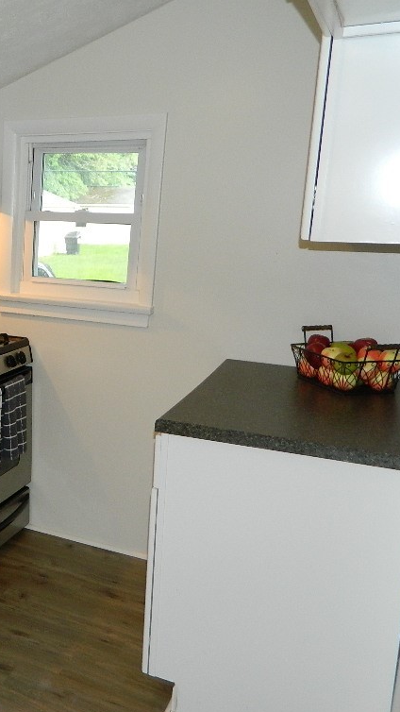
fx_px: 698
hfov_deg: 28.9
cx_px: -43
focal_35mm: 37
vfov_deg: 54.0
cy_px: 362
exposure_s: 1/30
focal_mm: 4.5
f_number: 3.1
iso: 200
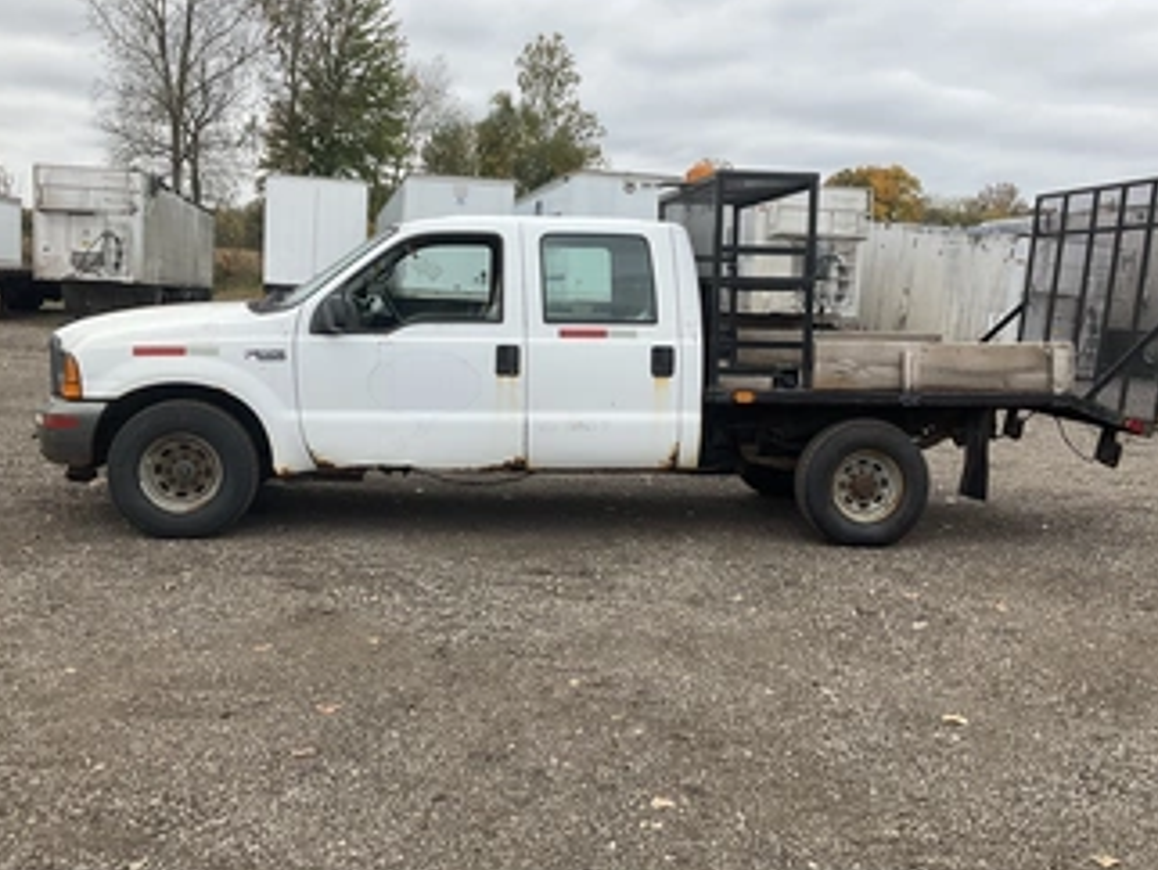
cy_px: 399
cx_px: 611
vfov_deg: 39.7
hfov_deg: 51.3
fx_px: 1205
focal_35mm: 36
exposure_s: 1/728
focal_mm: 3
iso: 25
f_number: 1.8
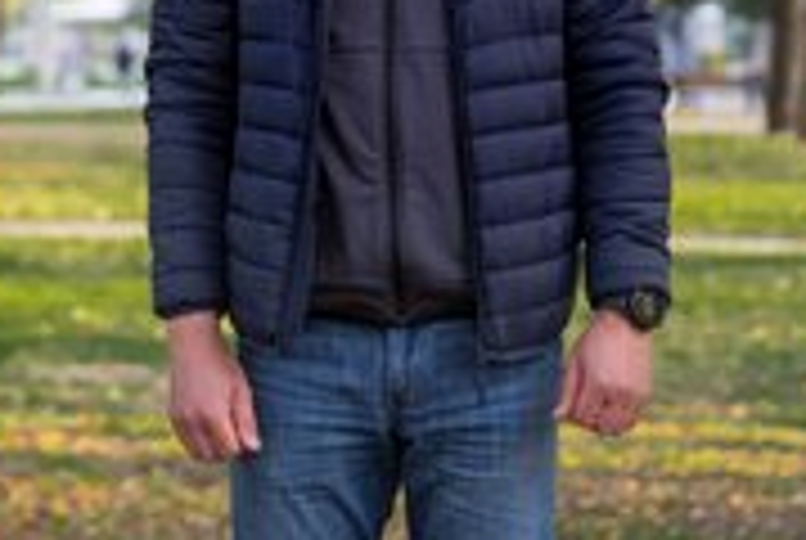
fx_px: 3498
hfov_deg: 13.1
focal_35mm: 156
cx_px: 113
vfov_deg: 8.8
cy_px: -2
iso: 160
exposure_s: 1/100
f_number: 2.8
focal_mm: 70
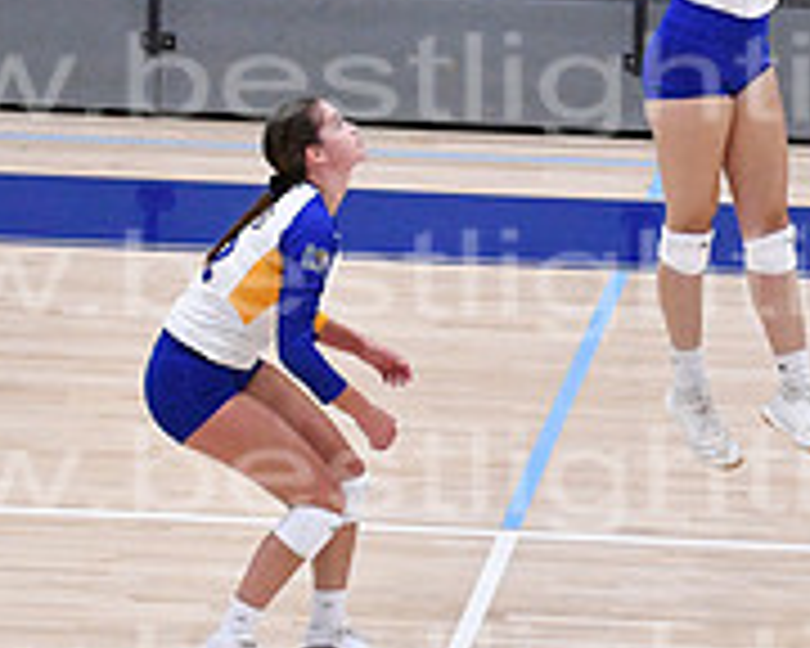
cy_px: 187
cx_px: 720
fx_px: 8163
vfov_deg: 4.5
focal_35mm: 341
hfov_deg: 5.7
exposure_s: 1/1000
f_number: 3.2
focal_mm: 75
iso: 6400
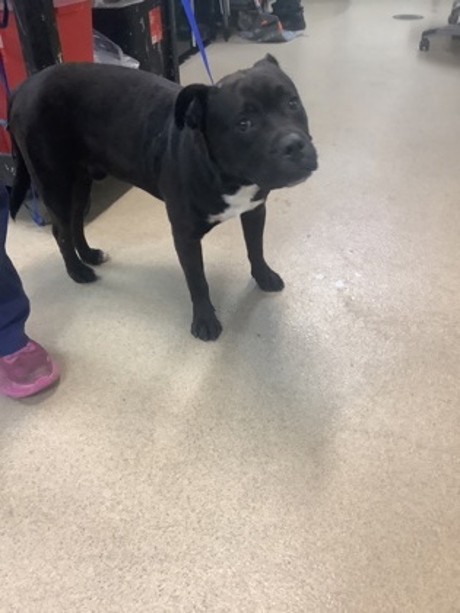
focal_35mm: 31
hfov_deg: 45.4
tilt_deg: -35.1
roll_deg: -1.0
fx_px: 549
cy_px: 306
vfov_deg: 58.4
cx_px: 230
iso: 250
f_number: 2.4
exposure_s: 1/60
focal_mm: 3.3
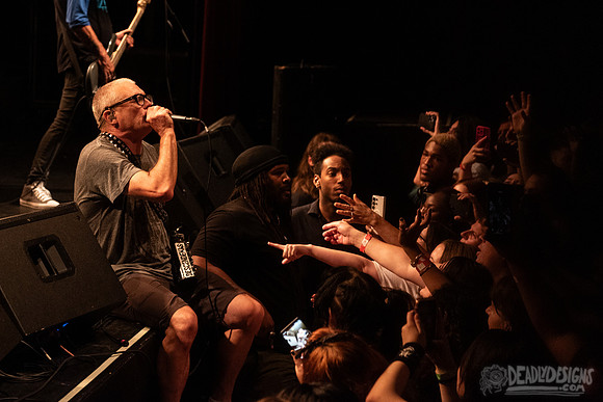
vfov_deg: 15.1
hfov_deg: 22.5
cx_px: 242
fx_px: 1514
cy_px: 148
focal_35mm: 90
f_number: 3.2
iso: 3200
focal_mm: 70
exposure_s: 1/125
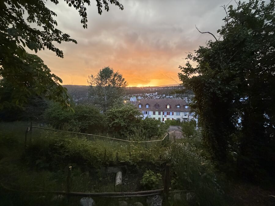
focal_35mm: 14
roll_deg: -0.5
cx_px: 138
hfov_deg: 102.1
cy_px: 103
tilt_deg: -1.1
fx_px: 111
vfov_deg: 85.7
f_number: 2.2
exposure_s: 1/60
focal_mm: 2.22
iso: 800
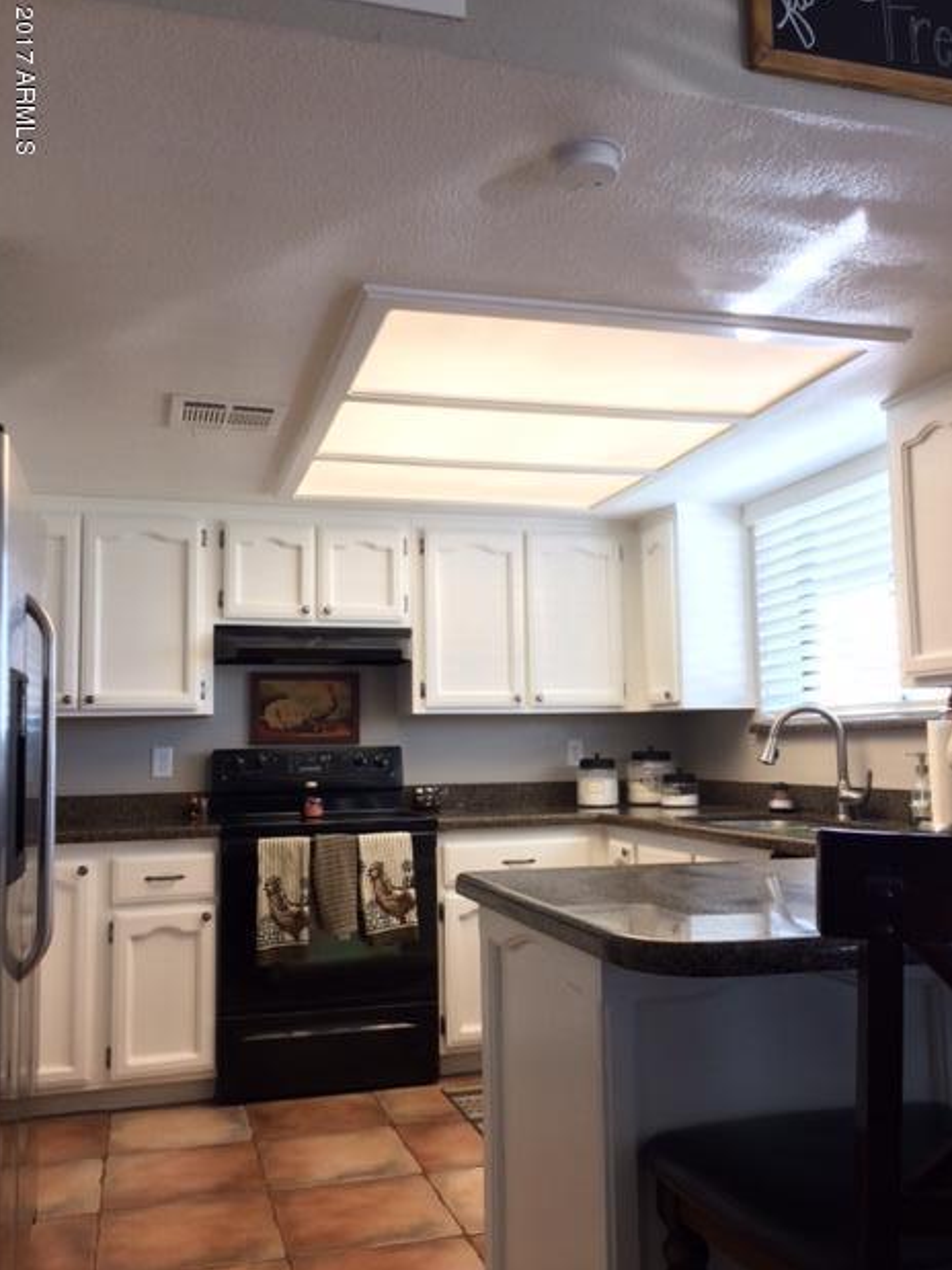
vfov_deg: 60.0
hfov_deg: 46.8
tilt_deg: +2.9
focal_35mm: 30
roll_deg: +2.0
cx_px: 476
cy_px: 650
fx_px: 1100
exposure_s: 1/30
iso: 50
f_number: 2.2
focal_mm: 4.15
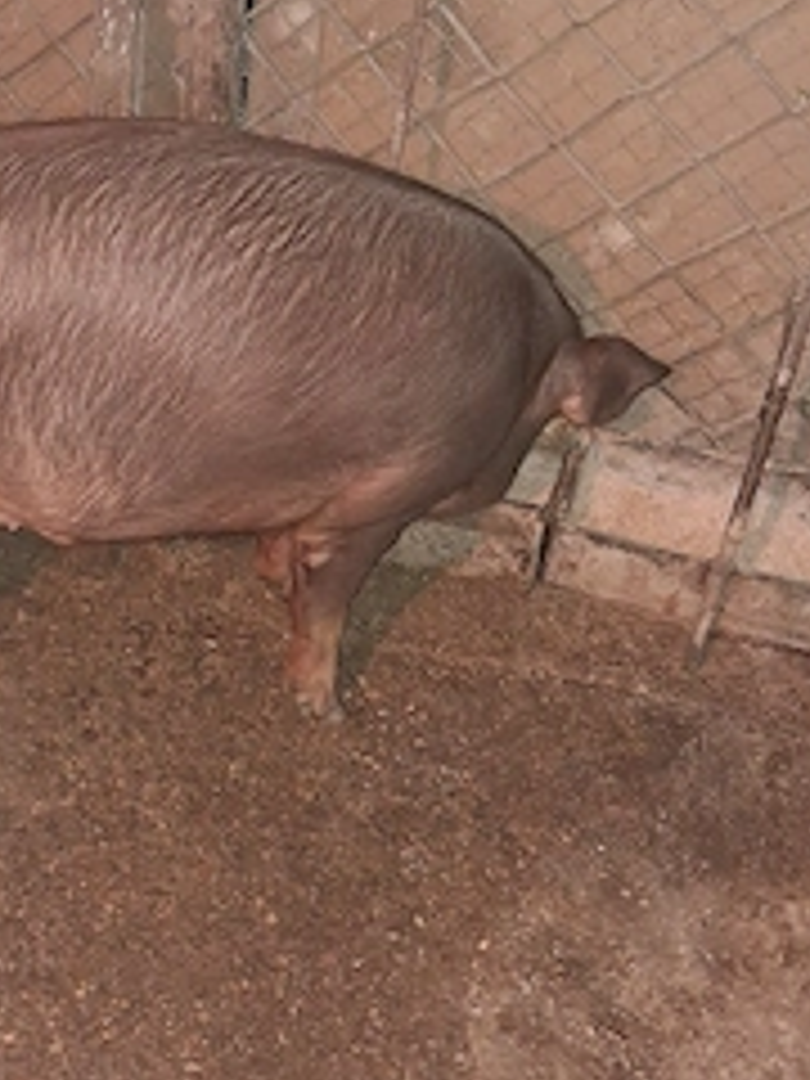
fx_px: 1404
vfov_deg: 42.0
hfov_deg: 31.8
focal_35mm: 45
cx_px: 248
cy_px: 486
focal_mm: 4
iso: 20
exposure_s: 1/10
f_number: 1.8
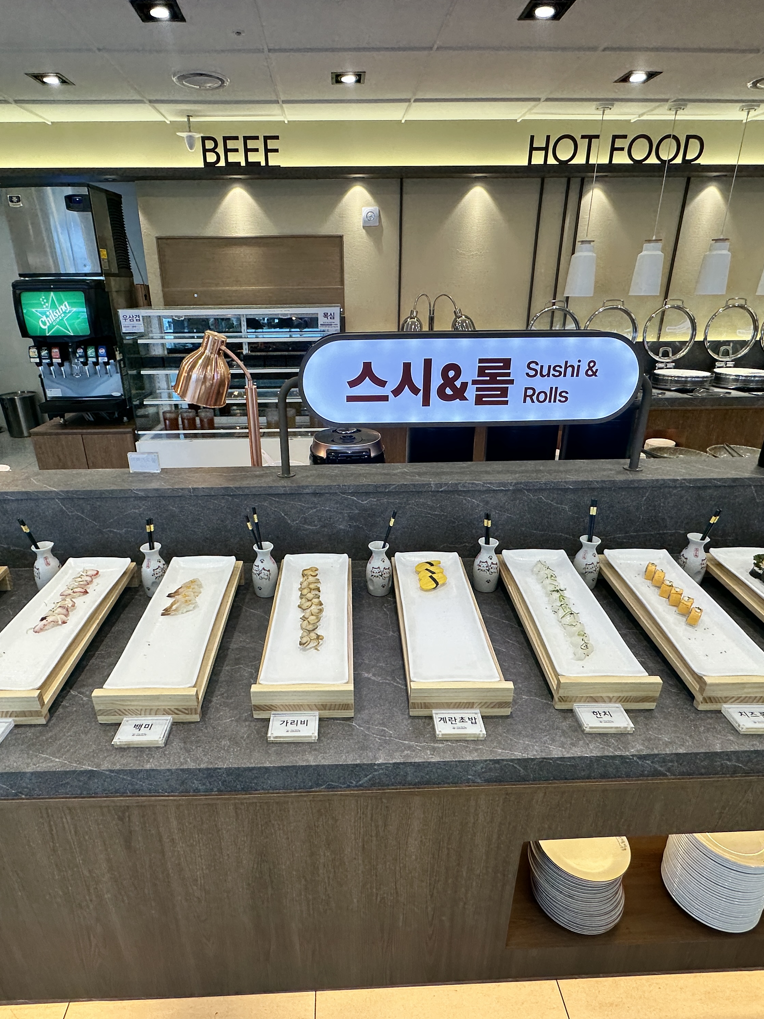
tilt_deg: -22.4
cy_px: 515
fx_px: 559
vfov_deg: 84.7
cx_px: 350
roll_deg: +0.8
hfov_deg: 68.6
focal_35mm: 19
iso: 50
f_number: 2.2
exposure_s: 1/120
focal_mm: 2.22
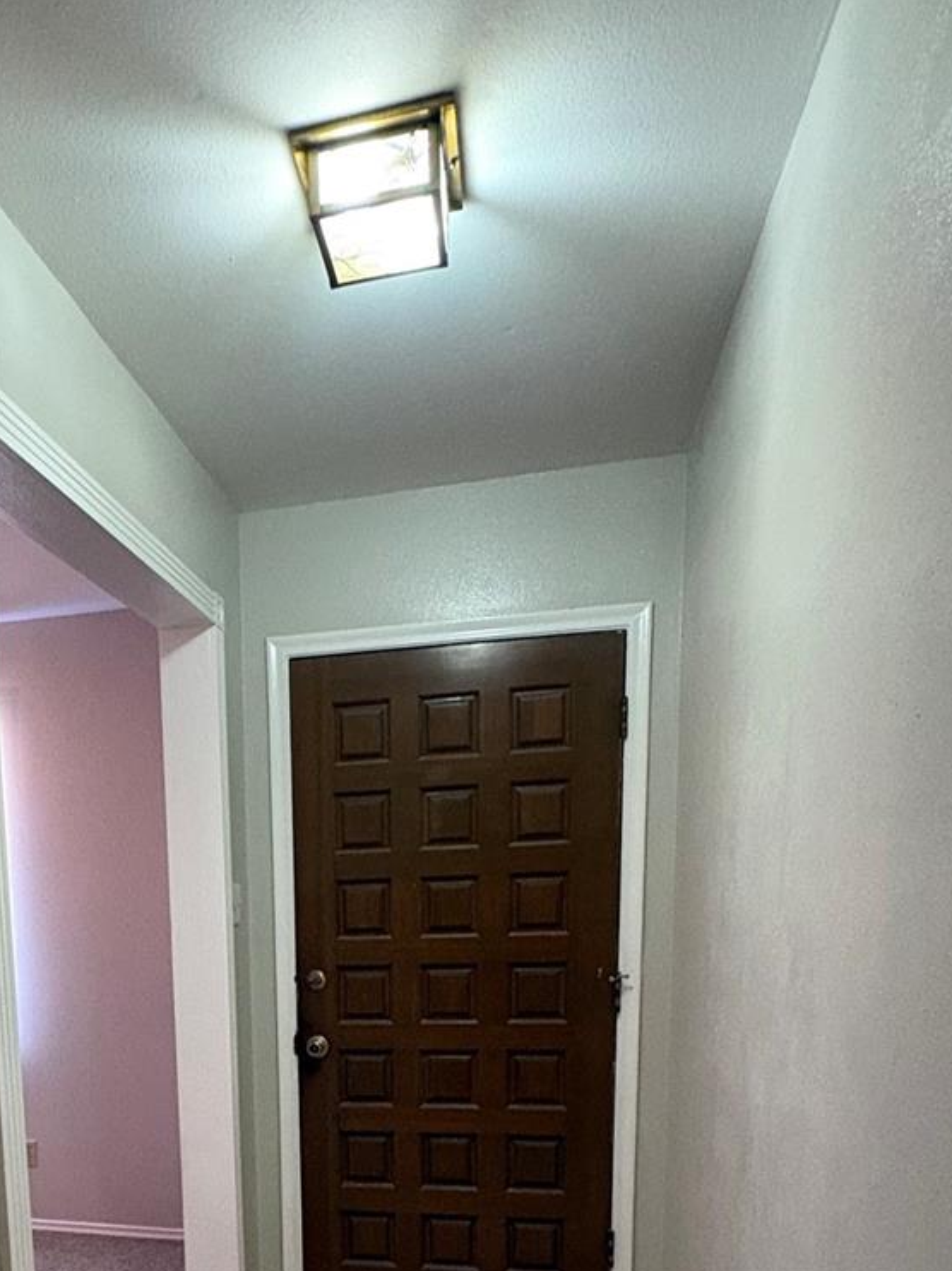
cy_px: 1062
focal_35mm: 29
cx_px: 238
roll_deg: +1.7
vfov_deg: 56.0
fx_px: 1064
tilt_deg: -7.5
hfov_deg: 46.5
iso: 640
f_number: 2.2
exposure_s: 1/60
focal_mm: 2.22
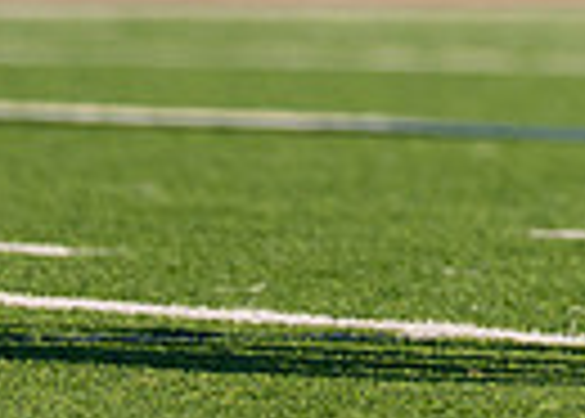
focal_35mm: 1296
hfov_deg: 1.6
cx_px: 810
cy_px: -631
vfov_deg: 1.1
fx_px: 21544
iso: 200
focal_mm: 200
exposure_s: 1/4000
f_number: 2.8
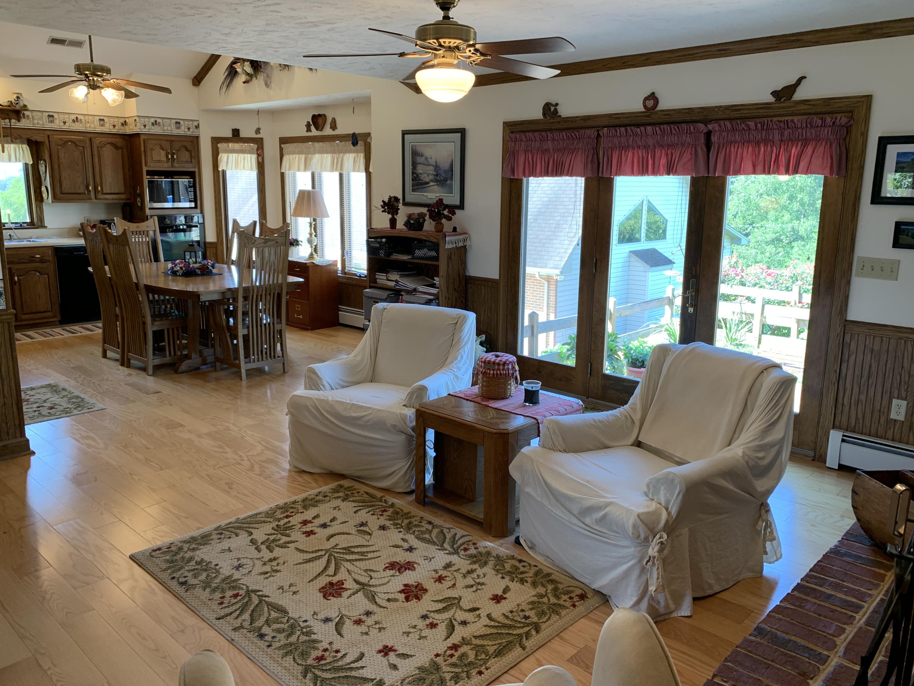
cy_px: 332
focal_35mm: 27
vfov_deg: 51.3
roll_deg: -0.1
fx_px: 713
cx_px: 456
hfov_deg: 65.3
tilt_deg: -12.5
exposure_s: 1/60
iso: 64
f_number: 1.8
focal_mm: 4.25
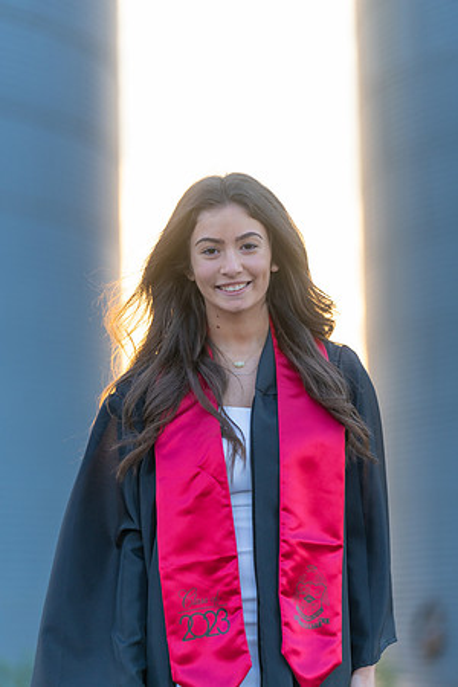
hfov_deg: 8.2
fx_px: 3187
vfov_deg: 12.3
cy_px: 344
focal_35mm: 167
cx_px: 229
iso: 500
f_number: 2.8
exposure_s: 1/320
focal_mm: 167
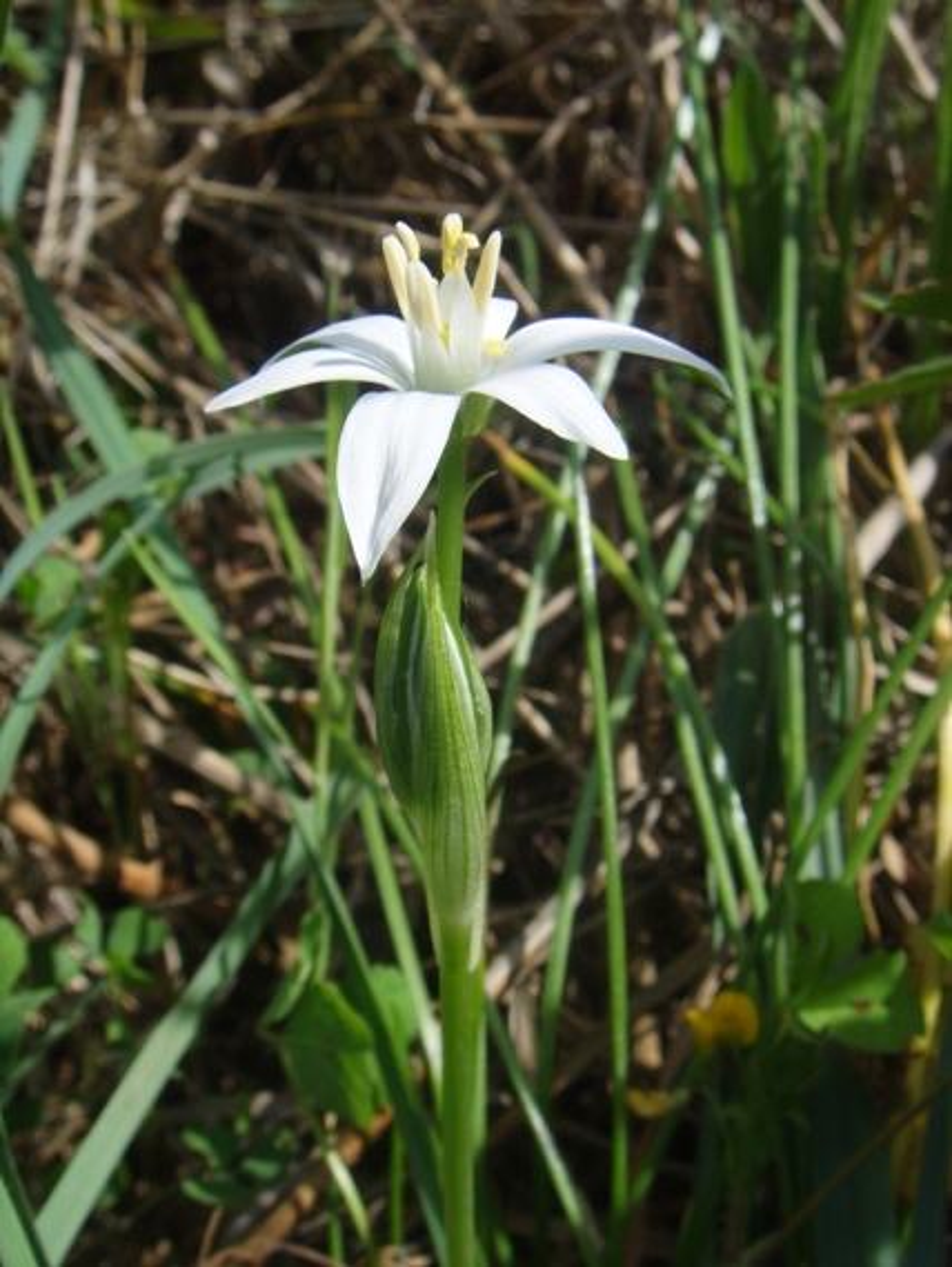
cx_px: 476
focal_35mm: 39
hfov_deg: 36.8
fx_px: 1429
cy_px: 634
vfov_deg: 47.8
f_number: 6.3
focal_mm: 6.6
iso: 50
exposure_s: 1/180
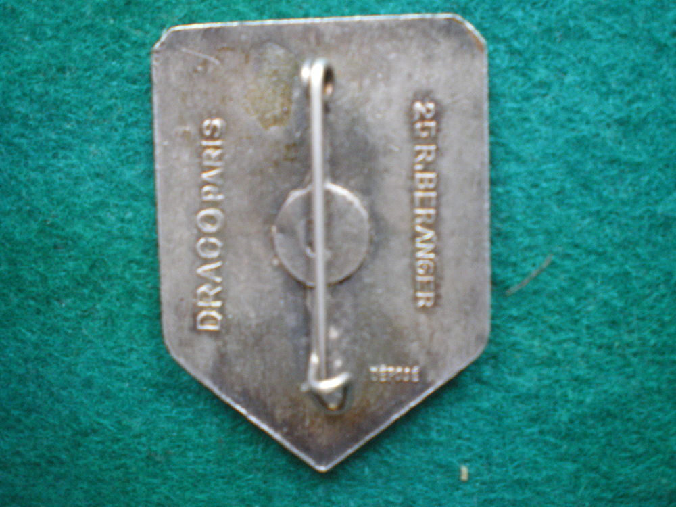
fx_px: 742
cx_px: 338
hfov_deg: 49.0
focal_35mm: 38
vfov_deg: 37.7
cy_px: 254
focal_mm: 6.3
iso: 400
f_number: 3.1
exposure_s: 1/15
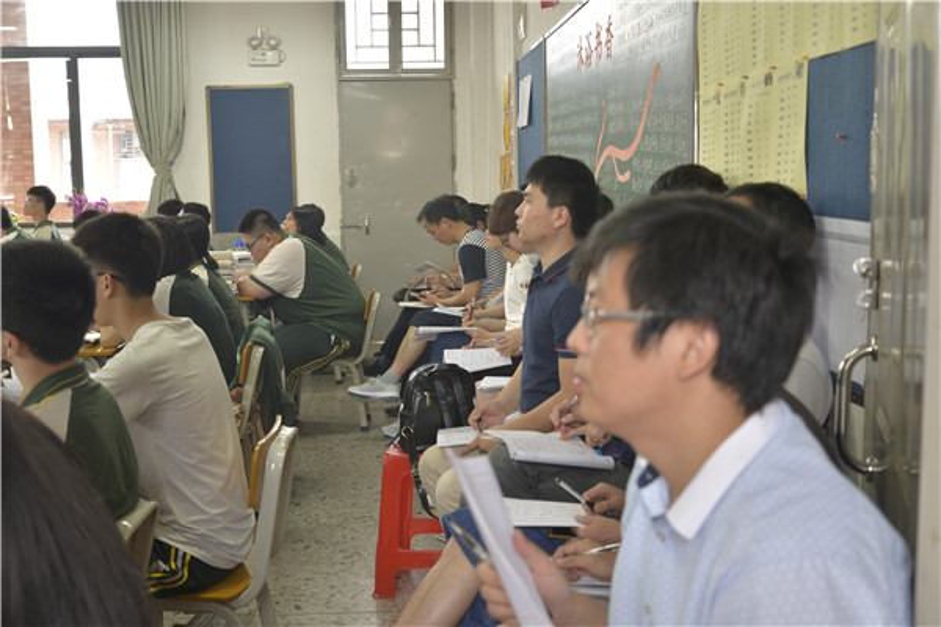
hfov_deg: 46.4
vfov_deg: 31.9
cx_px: 470
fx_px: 1098
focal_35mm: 42
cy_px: 314
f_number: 5
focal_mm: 42
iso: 900
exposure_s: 1/60
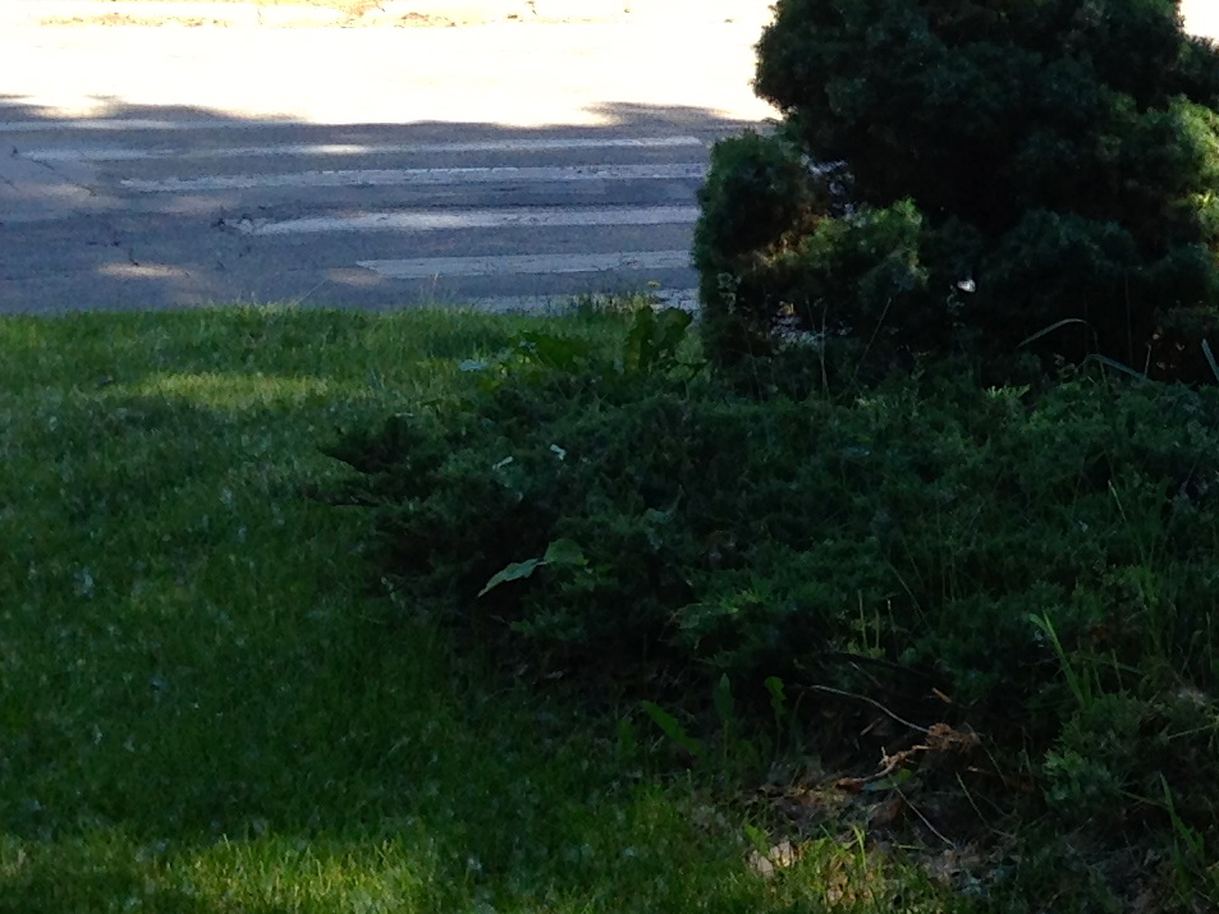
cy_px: 289
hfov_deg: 16.1
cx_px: 1779
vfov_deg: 13.1
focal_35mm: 113
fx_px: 3980
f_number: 2.4
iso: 50
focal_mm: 4.13
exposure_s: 1/294
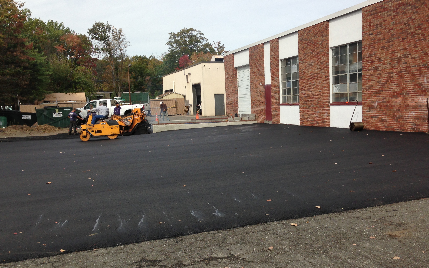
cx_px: 215
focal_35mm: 36
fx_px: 421
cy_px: 142
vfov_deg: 35.3
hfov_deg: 54.0
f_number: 2.4
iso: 50
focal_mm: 4.13
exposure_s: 1/1323
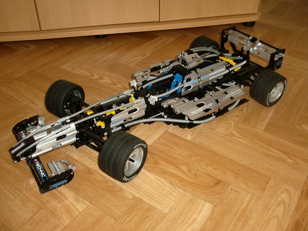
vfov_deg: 39.7
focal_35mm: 36
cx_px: 154
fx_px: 320
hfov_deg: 51.4
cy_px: 116
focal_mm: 6.3
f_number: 2.8
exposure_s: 1/30
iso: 400
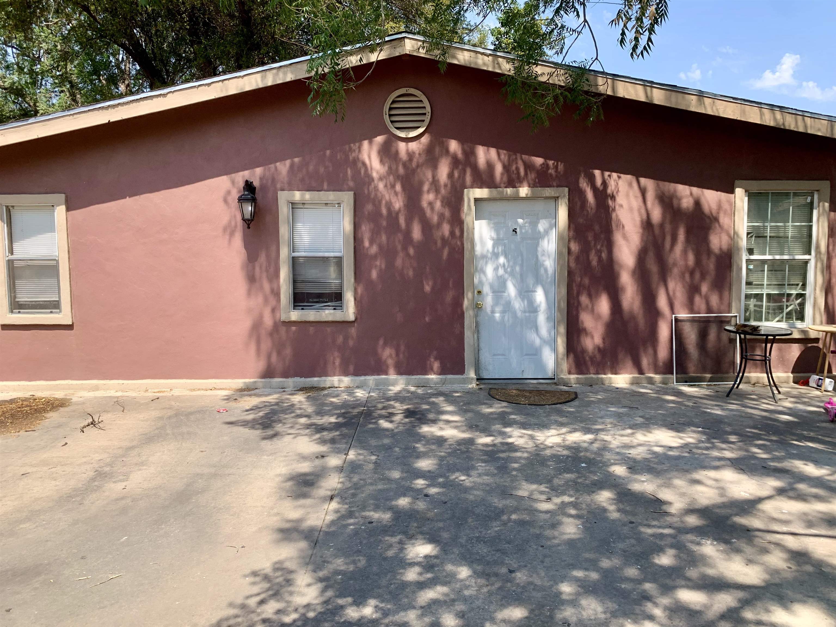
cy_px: 314
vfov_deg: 53.1
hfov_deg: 67.3
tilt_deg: -6.3
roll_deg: +1.6
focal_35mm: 26
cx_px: 418
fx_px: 628
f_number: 1.8
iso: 25
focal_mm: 4.25
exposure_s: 1/1088
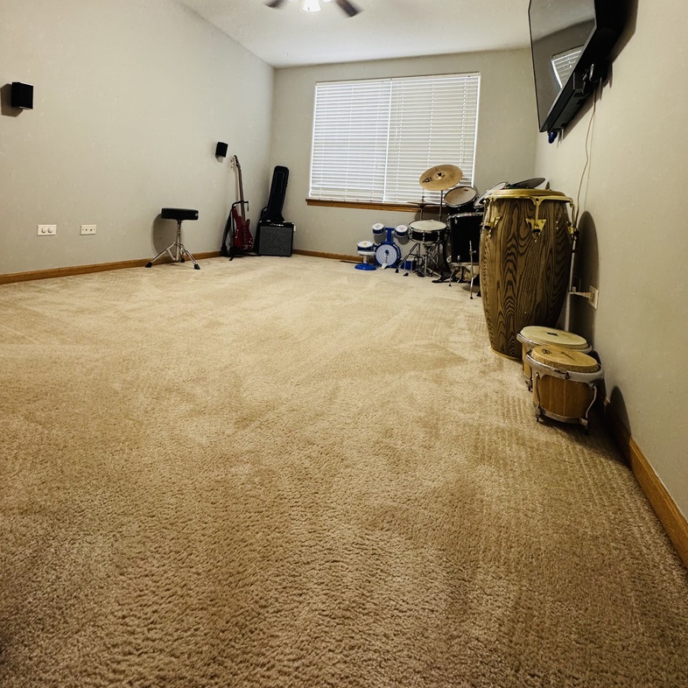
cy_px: 219
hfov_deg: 84.0
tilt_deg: -0.9
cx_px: 348
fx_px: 382
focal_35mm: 17
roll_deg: -3.2
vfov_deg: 80.6
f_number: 2.2
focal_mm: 2.22
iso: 200
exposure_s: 1/60
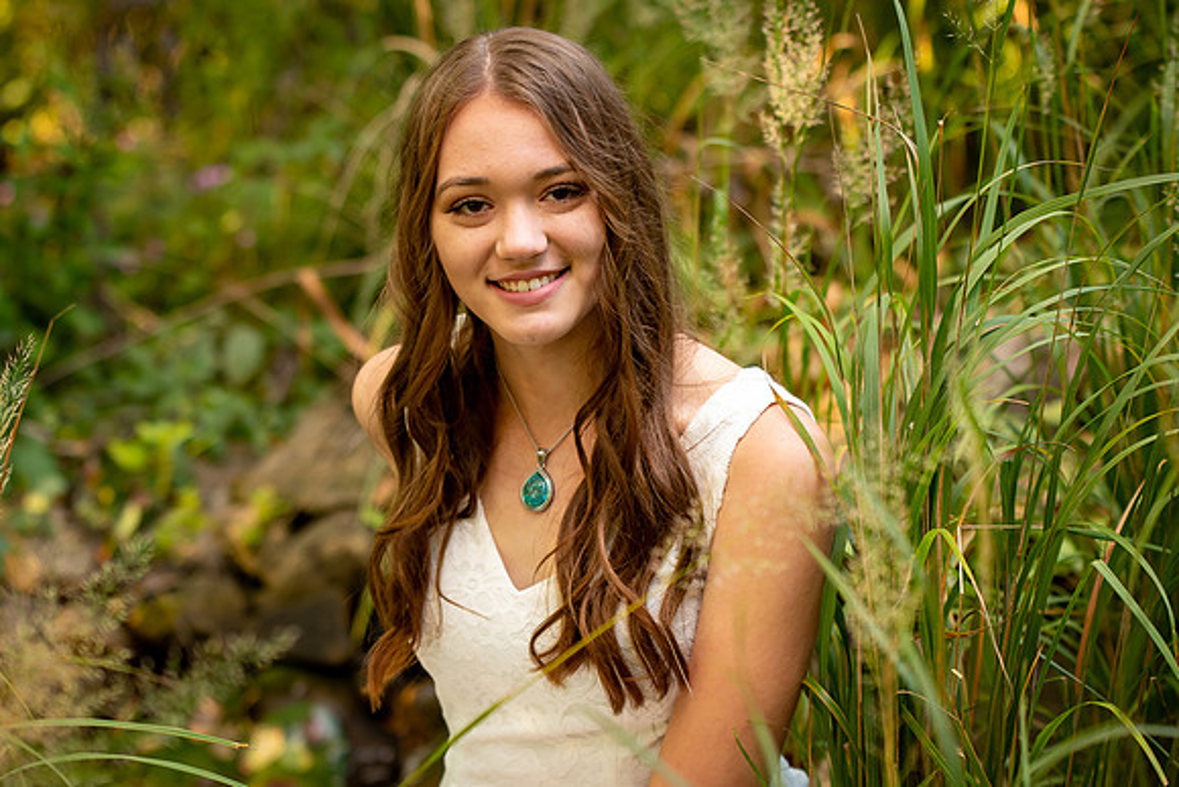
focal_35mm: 120
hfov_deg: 17.1
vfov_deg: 11.4
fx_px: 3931
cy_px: 394
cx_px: 590
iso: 400
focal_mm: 80
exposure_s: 1/80
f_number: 3.2
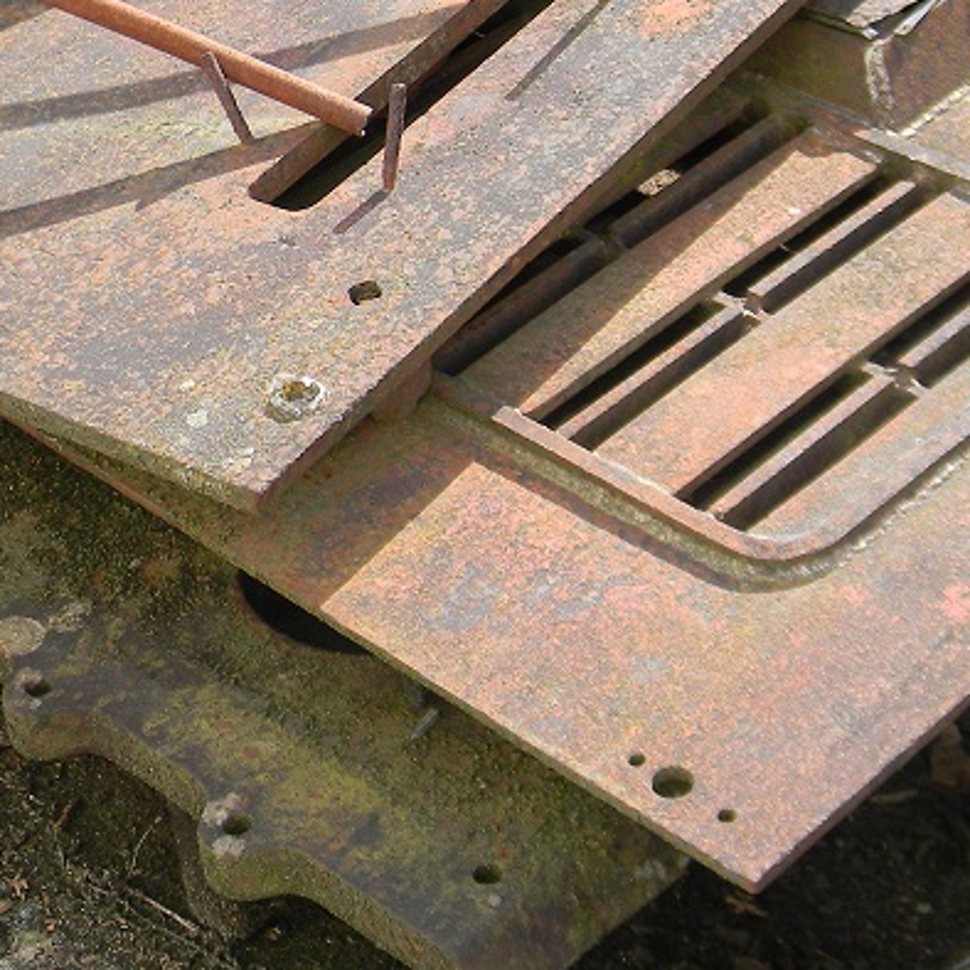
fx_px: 2917
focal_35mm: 92
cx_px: 332
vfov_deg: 18.6
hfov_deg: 18.8
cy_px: 143
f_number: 3.8
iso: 80
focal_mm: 7.3
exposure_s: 1/250
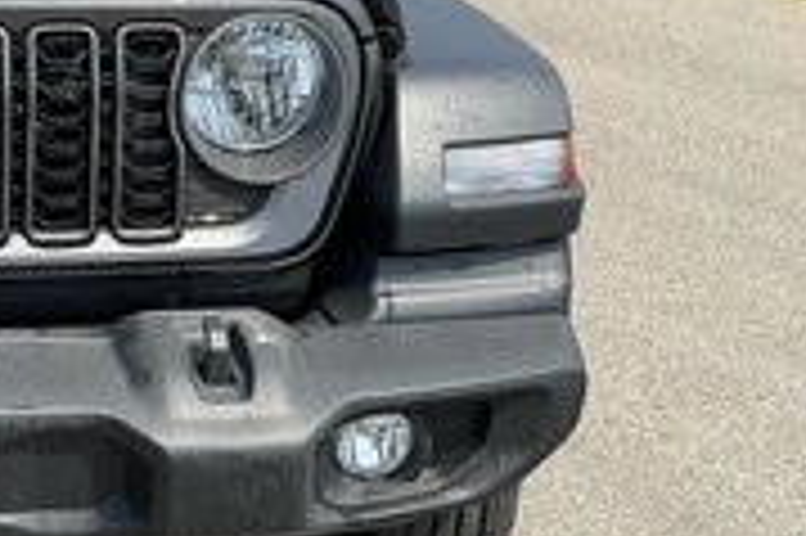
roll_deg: -1.6
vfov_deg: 20.7
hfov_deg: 28.1
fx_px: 1454
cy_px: 122
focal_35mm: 65
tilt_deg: -16.2
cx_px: -90
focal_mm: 3
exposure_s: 1/1144
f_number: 1.8
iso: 25
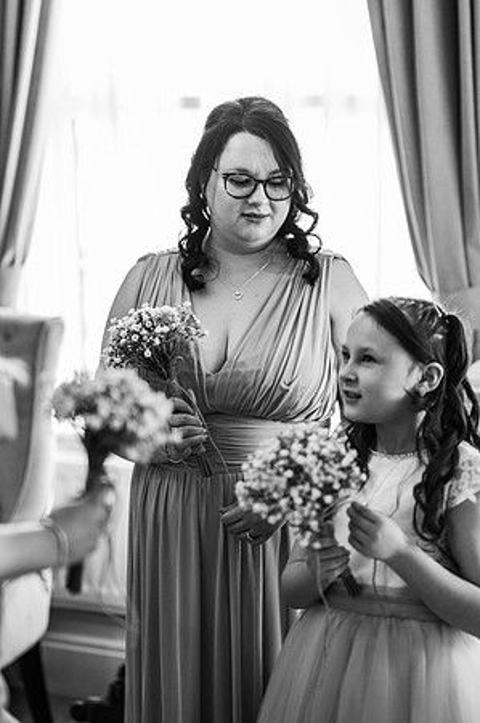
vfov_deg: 23.9
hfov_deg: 16.0
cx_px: 240
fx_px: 1704
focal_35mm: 85
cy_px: 362
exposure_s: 1/200
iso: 1600
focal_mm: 85
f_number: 1.8
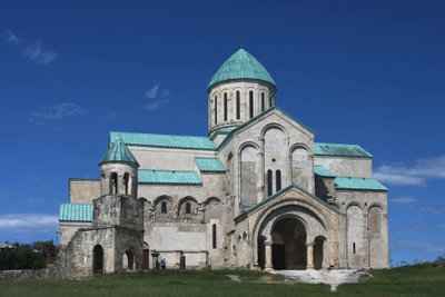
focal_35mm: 51
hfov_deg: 38.9
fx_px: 631
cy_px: 148
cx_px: 222
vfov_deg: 26.5
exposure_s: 1/320
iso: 100
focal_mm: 34
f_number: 8
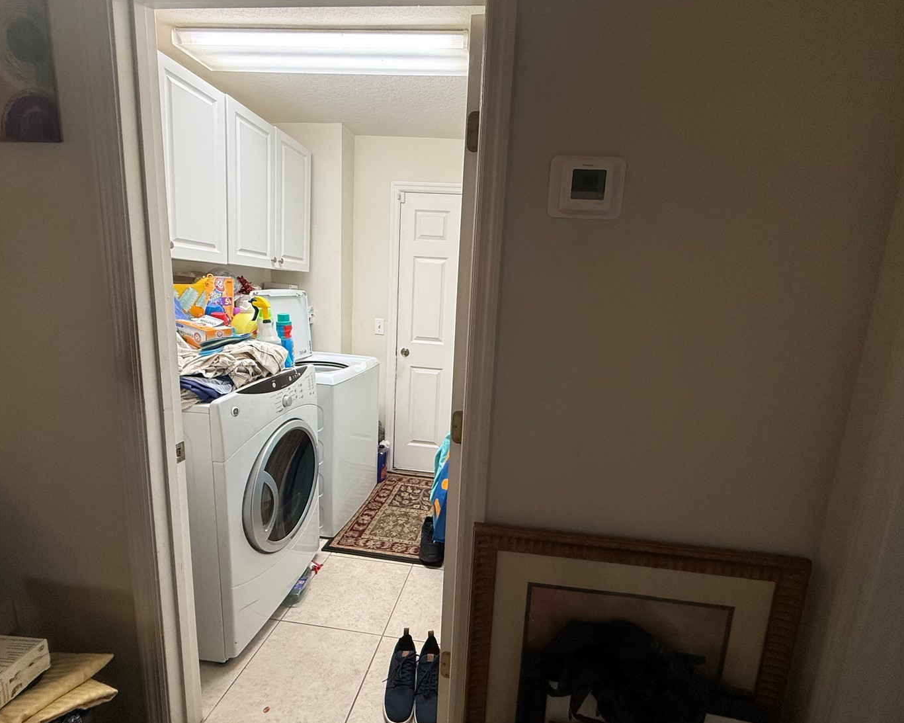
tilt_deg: -9.2
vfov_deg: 80.4
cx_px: 482
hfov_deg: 93.0
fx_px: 428
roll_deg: -3.6
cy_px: 362
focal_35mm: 16
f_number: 2.2
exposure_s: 1/120
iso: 250
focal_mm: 2.22
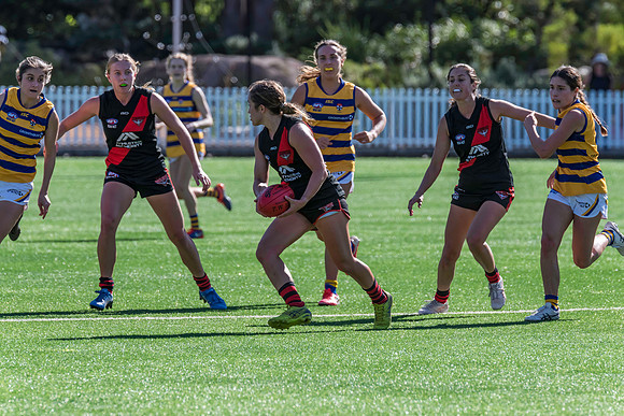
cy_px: 208
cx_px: 312
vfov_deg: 3.2
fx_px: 7357
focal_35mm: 424
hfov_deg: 4.9
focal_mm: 420
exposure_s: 1/1600
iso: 800
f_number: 8
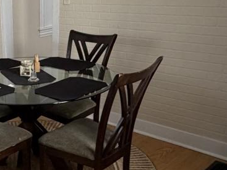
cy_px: 130
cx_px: -2
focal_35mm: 55
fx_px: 361
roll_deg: +3.5
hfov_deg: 32.1
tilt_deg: -23.1
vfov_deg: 26.2
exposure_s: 1/121
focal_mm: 2.22
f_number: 2.2
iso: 320
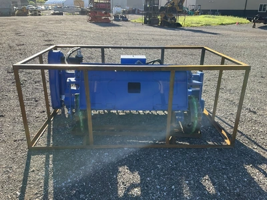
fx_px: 224
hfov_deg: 61.7
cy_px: 100
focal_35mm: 29
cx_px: 134
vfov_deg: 48.2
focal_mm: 3
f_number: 1.8
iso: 25
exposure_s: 1/545
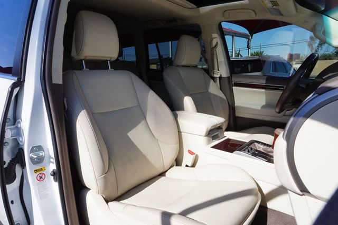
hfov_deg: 73.8
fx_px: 225
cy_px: 112
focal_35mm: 24
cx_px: 169
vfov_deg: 53.1
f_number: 13
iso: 100
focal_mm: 16
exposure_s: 1/80
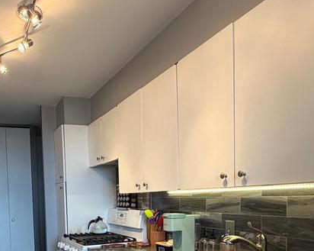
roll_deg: +1.3
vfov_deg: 40.8
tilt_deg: -3.0
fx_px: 316
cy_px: 214
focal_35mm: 34
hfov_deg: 51.8
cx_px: 103
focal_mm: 2.22
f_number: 2.2
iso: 250
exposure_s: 1/120
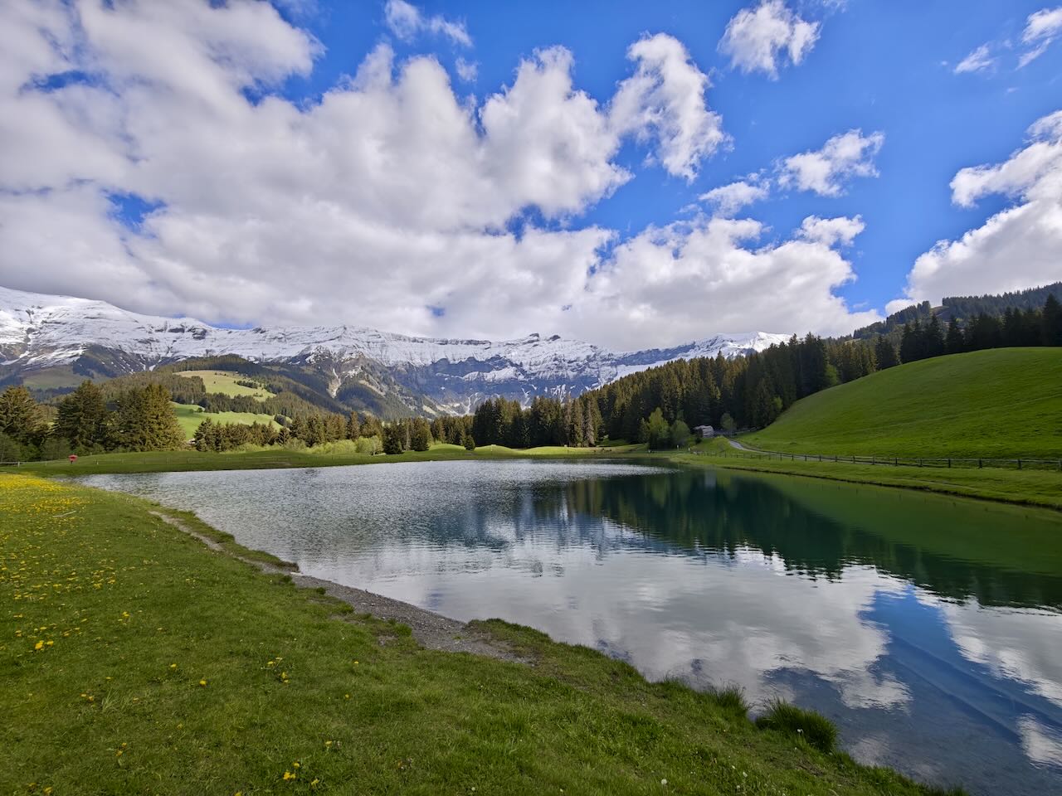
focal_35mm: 14
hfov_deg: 102.1
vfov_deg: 85.7
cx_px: 531
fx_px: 430
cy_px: 398
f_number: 2.2
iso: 50
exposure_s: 1/747
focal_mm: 2.13
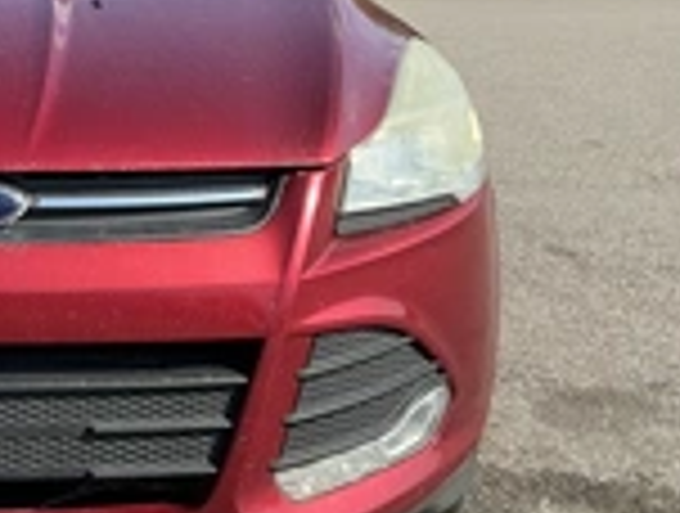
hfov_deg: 24.4
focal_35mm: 74
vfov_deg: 19.9
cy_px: 135
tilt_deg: -6.8
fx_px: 1457
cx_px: -81
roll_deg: -0.3
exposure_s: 1/1121
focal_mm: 3
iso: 25
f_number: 1.8
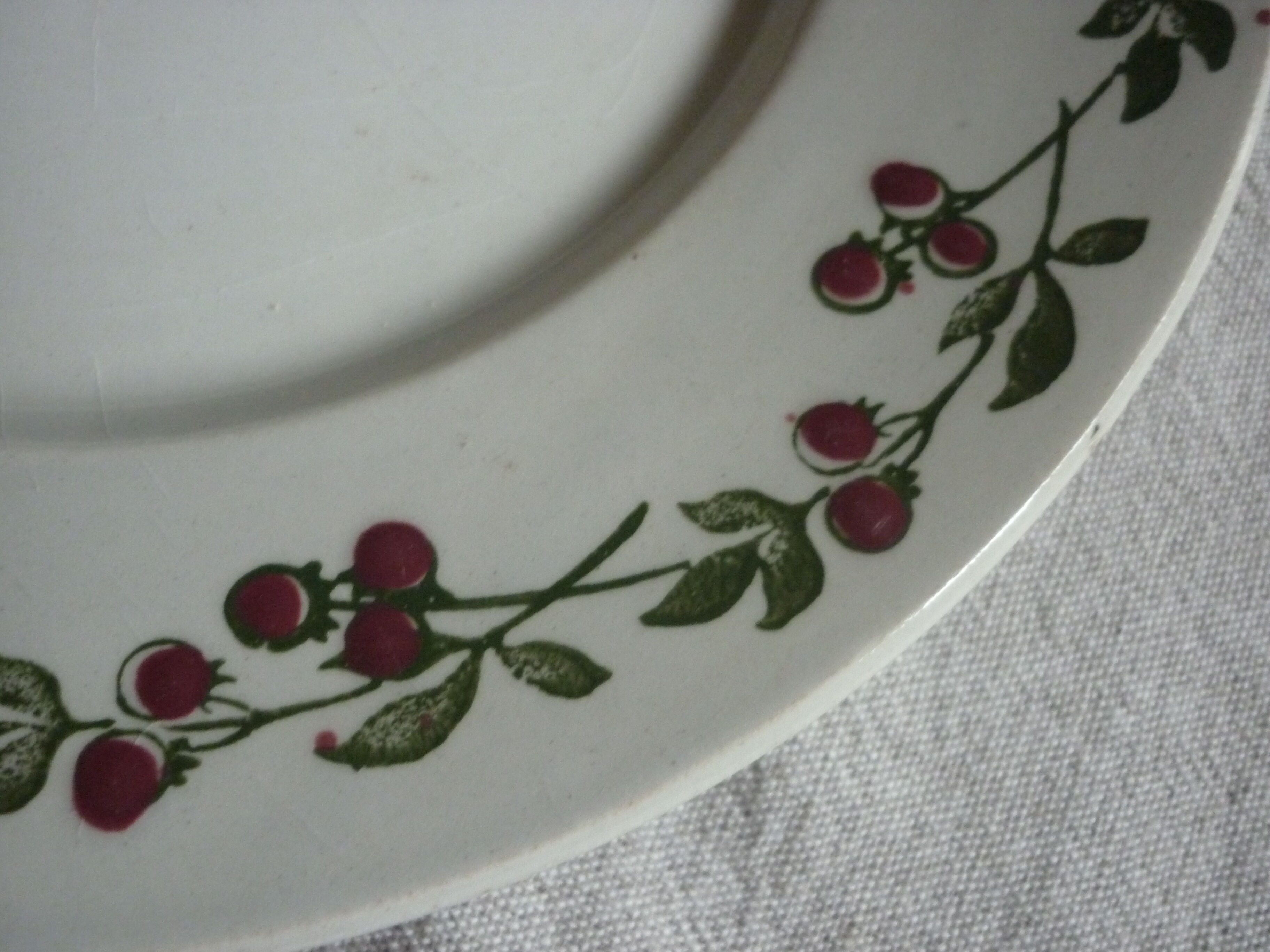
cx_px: 635
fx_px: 1211
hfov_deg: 55.4
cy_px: 476
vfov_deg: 42.9
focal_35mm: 33
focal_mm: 5.5
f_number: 2.8
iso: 400
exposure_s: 1/30
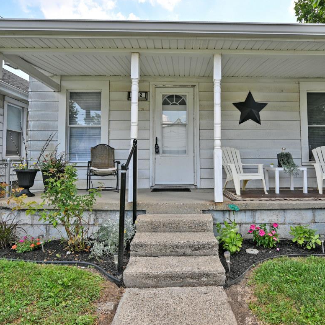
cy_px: 147
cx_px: 185
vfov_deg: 67.1
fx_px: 244
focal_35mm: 23
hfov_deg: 66.9
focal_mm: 14
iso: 100
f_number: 5.6
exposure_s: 1/250
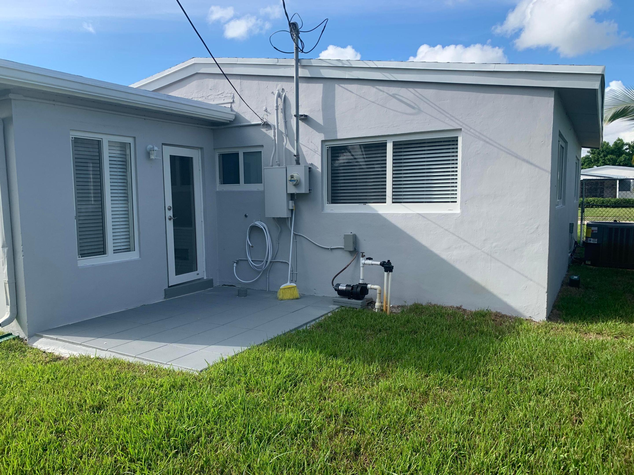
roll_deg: -0.3
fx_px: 476
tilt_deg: -6.3
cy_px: 238
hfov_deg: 67.3
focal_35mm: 26
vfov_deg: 53.1
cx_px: 317
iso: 25
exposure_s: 1/1235
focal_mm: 4.25
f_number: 1.8
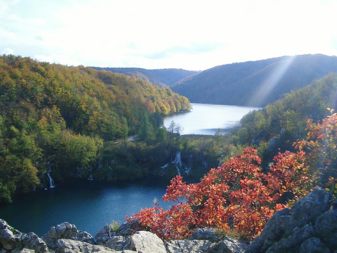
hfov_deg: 52.6
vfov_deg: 40.7
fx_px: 341
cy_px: 126
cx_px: 168
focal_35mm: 35
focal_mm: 5.8
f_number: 2.6
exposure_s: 1/640
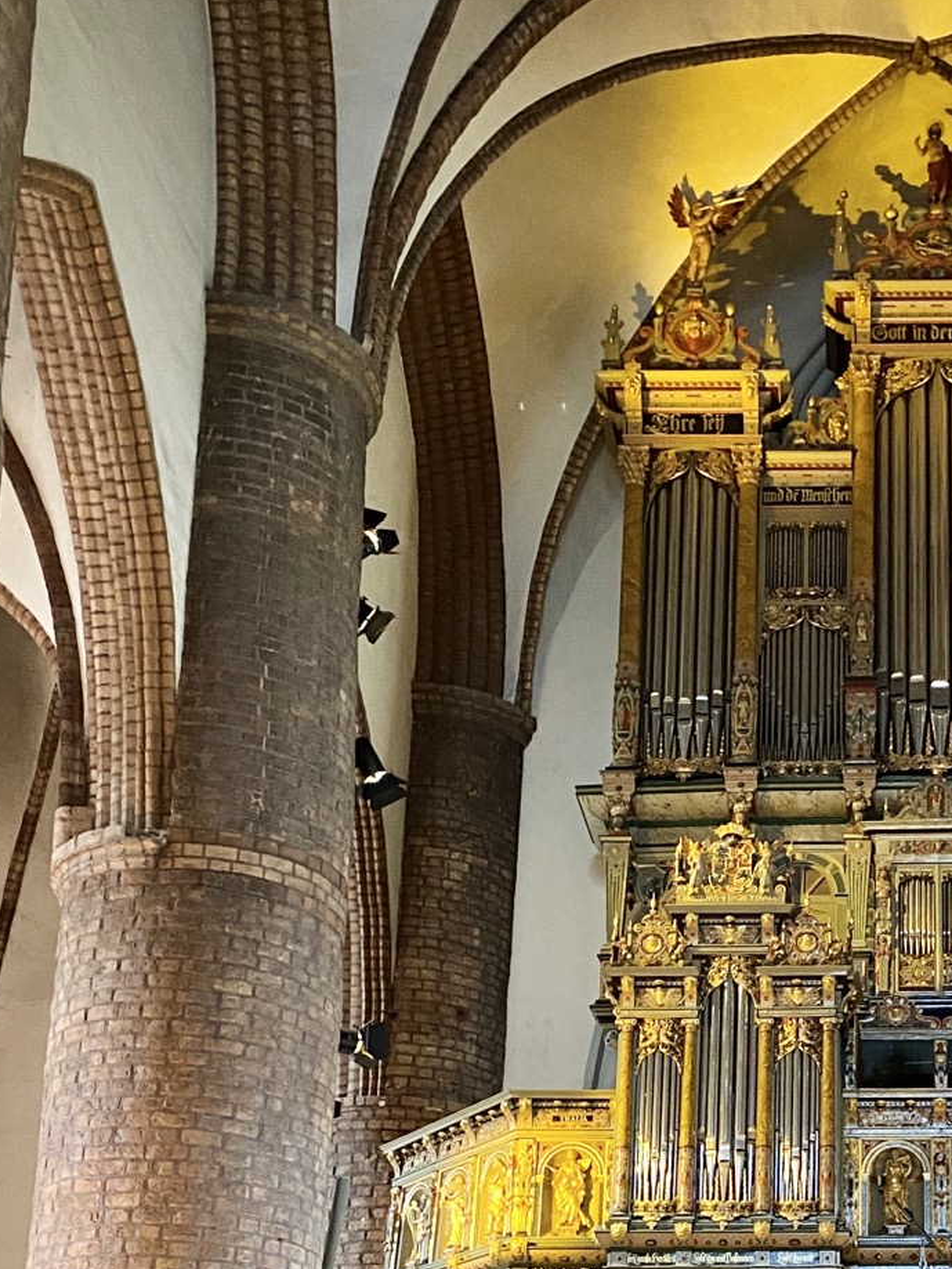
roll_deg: -0.8
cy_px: 1053
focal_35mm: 58
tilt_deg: +18.9
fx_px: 2126
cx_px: 886
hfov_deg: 24.4
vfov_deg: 32.1
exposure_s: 1/25
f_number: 1.8
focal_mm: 4.25
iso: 1000
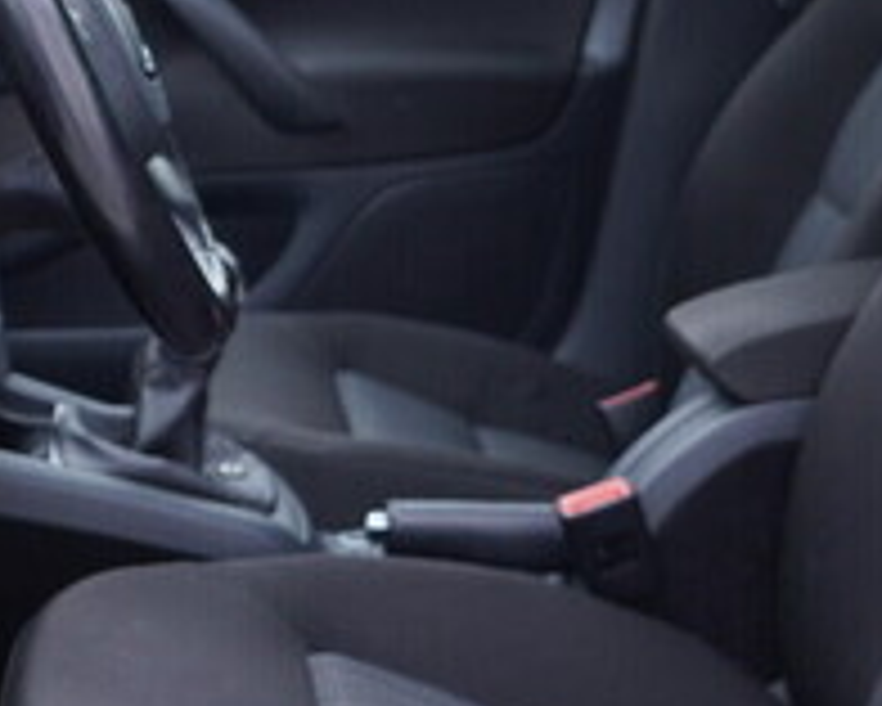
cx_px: 220
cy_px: 187
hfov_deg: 20.0
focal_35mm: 95
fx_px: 2481
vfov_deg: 16.1
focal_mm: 24
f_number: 2.8
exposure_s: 1/40
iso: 160
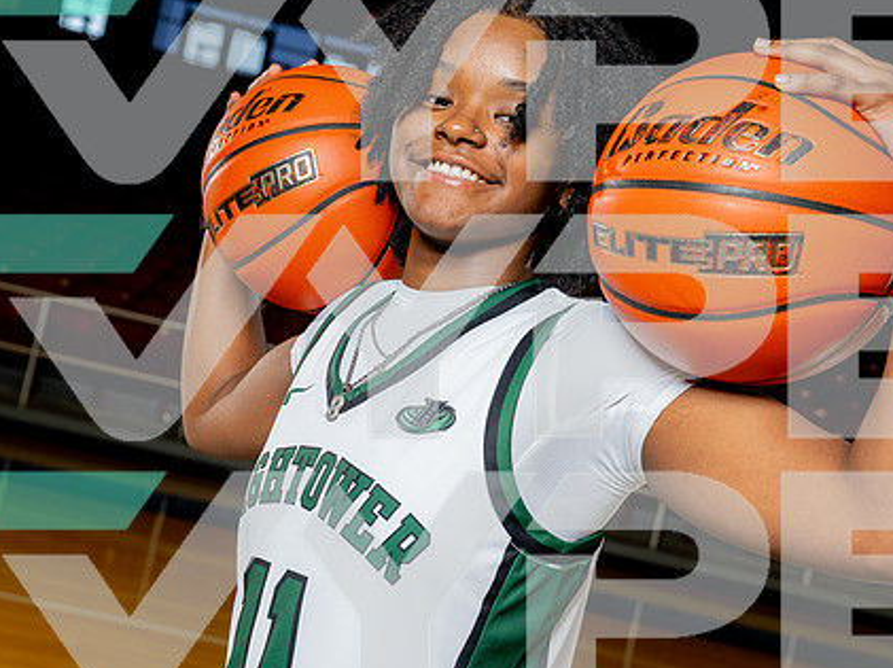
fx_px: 1675
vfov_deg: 22.6
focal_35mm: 65
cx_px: 492
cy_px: 328
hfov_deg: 29.8
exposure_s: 1/250
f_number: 5.6
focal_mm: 49
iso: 640
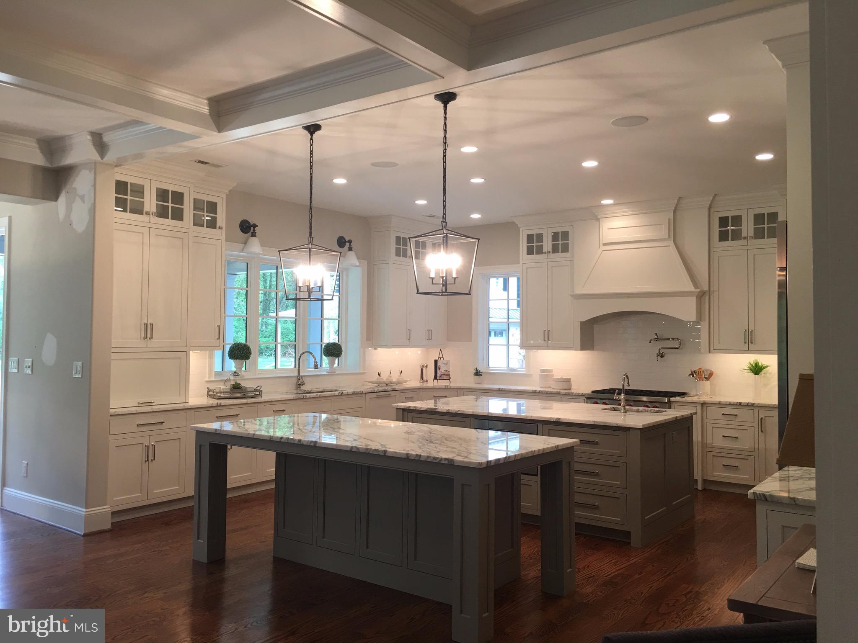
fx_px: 719
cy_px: 322
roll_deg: -0.6
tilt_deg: +2.7
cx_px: 429
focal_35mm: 29
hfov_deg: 61.7
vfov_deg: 48.2
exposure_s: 1/15
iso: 25
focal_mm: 4.15
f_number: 2.2
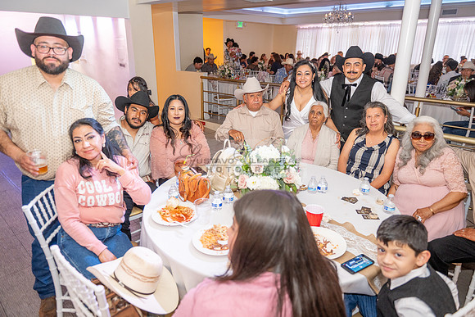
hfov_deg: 73.7
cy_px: 158
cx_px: 238
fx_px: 317
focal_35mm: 24
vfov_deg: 53.2
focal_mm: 24
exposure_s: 1/160
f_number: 3.2
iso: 800
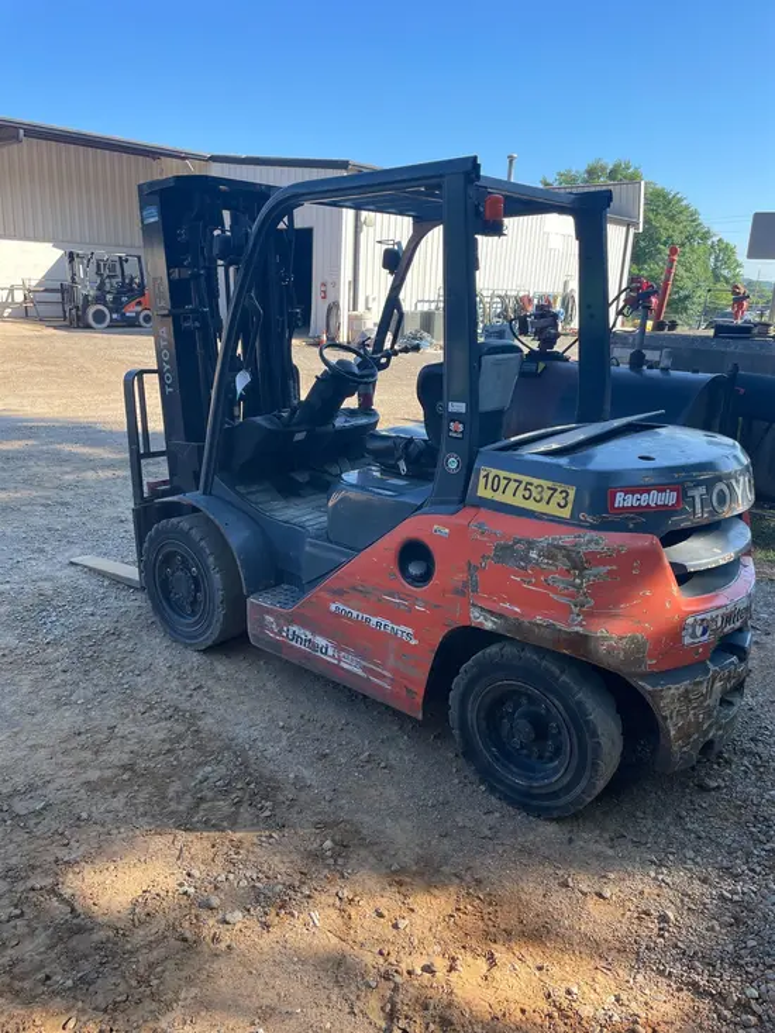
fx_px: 776
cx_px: 388
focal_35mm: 26
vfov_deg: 67.3
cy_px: 516
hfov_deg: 53.1
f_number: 1.6
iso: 32
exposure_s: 1/658
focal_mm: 4.2
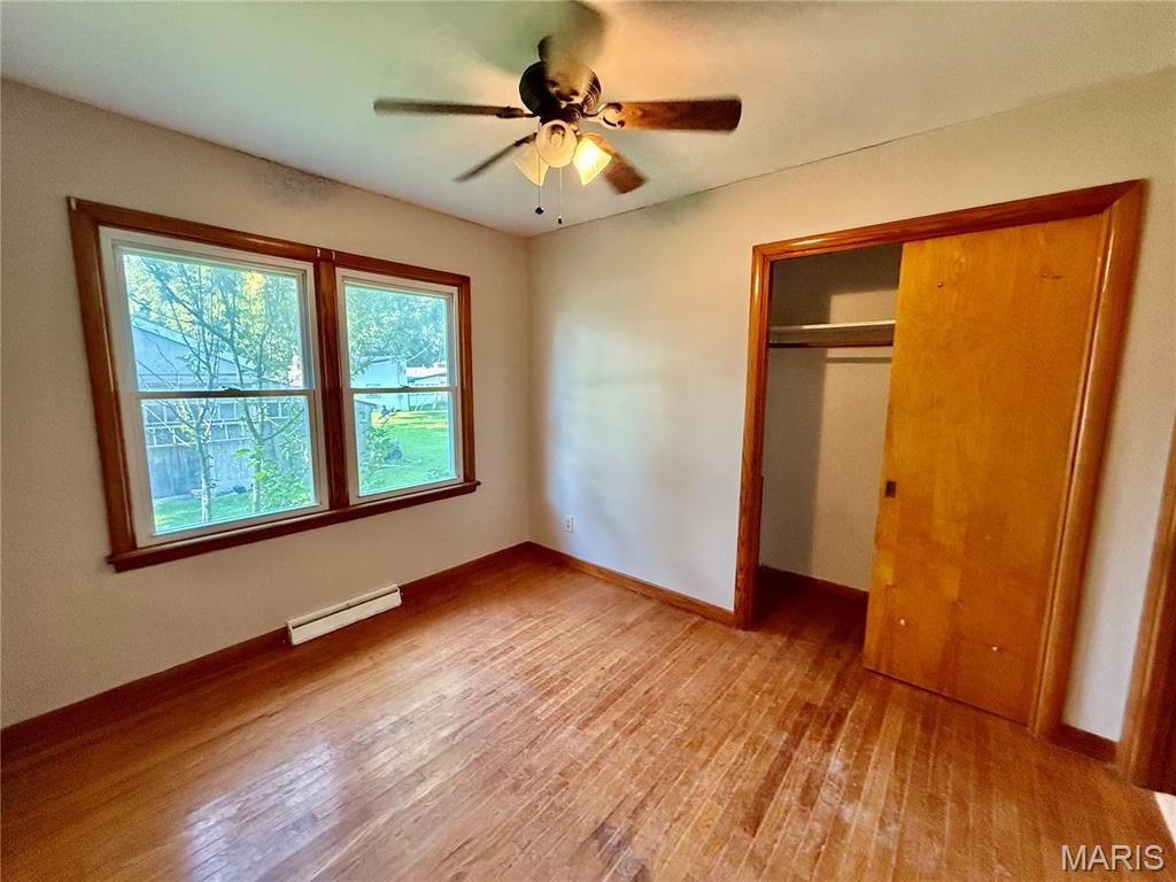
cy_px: 441
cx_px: 588
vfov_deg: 85.7
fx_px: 476
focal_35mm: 14
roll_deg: -0.4
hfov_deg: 102.1
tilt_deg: -7.1
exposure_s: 1/120
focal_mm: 2.22
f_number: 2.2
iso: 640
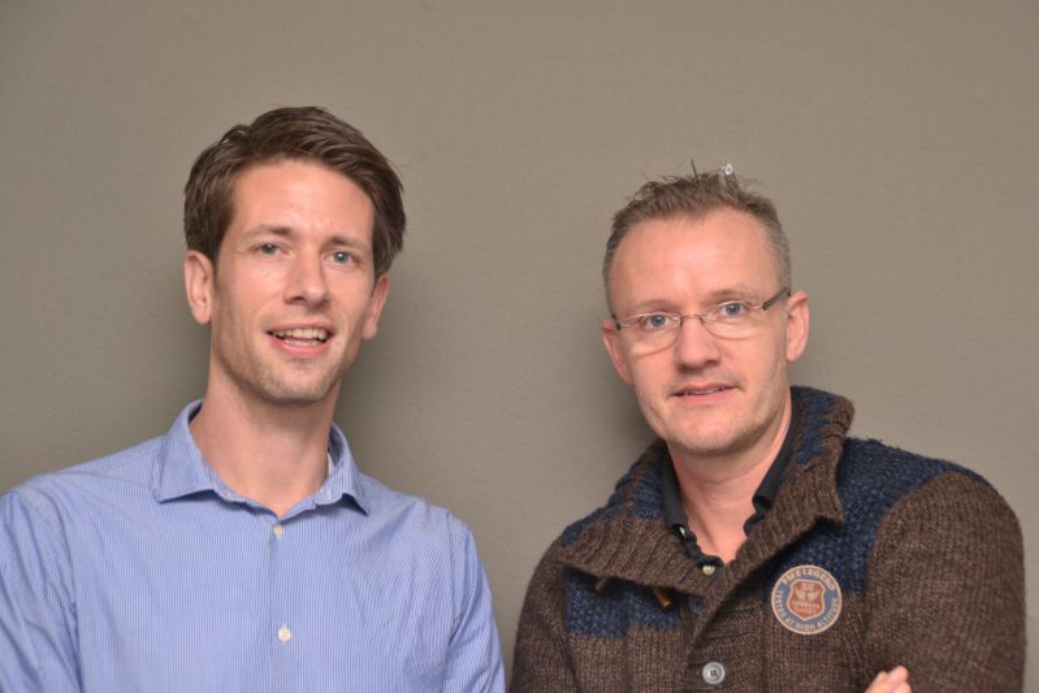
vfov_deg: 14.7
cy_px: 346
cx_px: 520
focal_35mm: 93
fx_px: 2684
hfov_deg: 21.9
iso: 800
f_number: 5.3
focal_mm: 62
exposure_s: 1/60
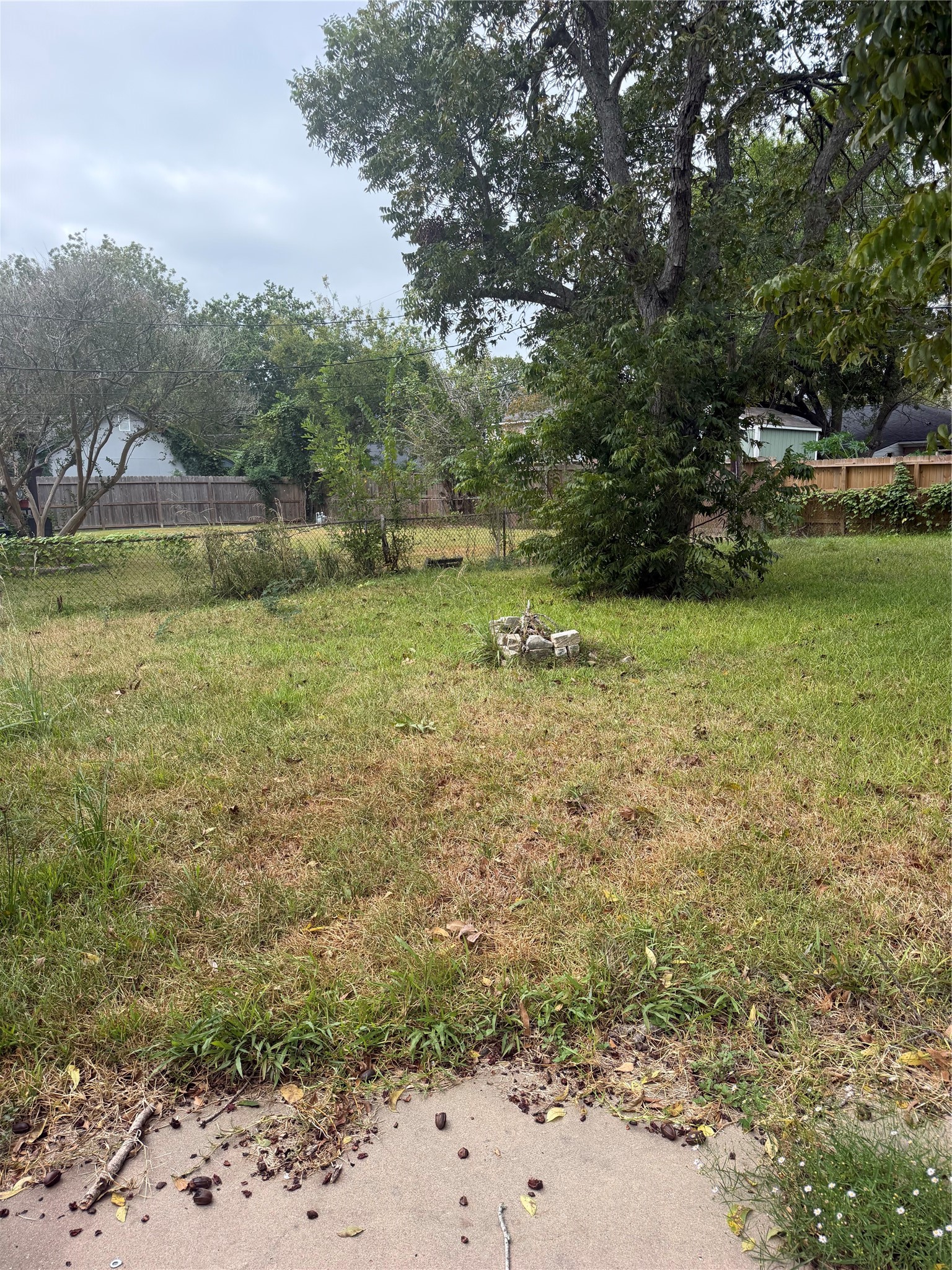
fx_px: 880
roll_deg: +1.5
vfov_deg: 71.6
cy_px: 635
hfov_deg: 56.8
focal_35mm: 24
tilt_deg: -11.0
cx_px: 476
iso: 100
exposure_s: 1/2445
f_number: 1.78
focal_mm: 6.76
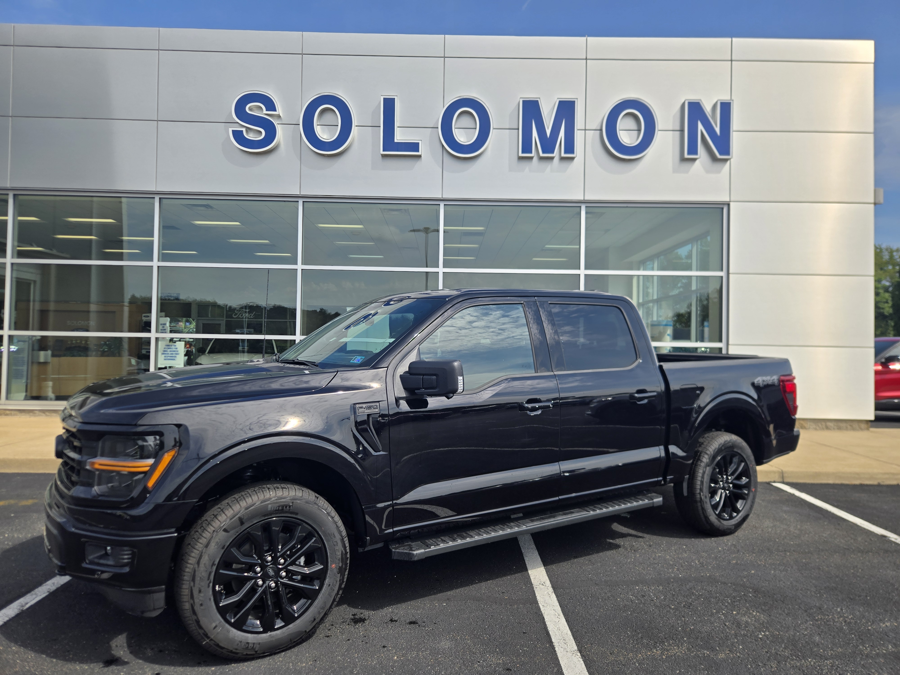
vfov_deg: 58.9
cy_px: 338
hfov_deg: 73.9
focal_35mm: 23
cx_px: 450
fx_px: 598
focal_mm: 5.4
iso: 25
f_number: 1.8
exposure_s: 1/2391
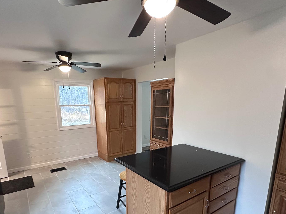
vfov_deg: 62.3
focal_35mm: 21
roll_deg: +1.4
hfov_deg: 78.5
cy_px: 138
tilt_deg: -12.9
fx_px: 174
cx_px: 122
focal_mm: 2.22
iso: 400
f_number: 2.2
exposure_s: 1/60
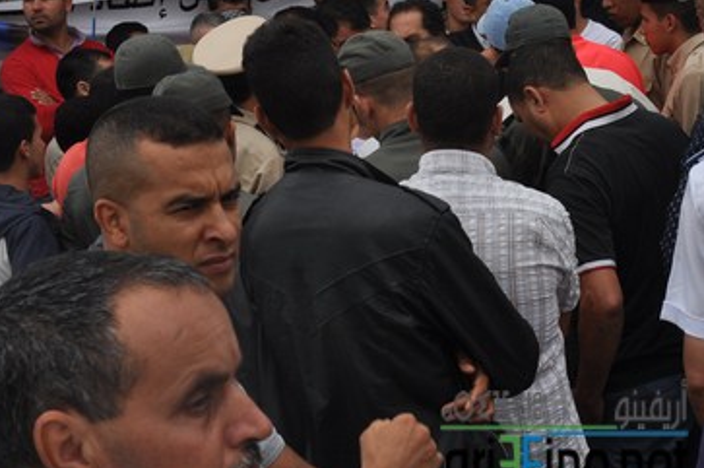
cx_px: 564
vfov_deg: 15.1
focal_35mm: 90
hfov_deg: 22.3
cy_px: 131
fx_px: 1758
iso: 200
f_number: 9
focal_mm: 34
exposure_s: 1/320
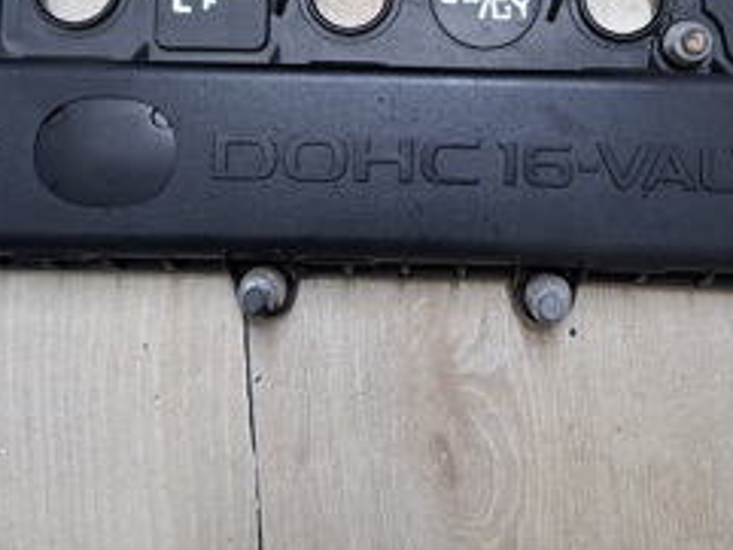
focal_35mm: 61
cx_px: 423
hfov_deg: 31.6
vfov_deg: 22.9
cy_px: -23
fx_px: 1292
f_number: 1.8
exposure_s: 1/30
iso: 250
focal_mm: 5.54
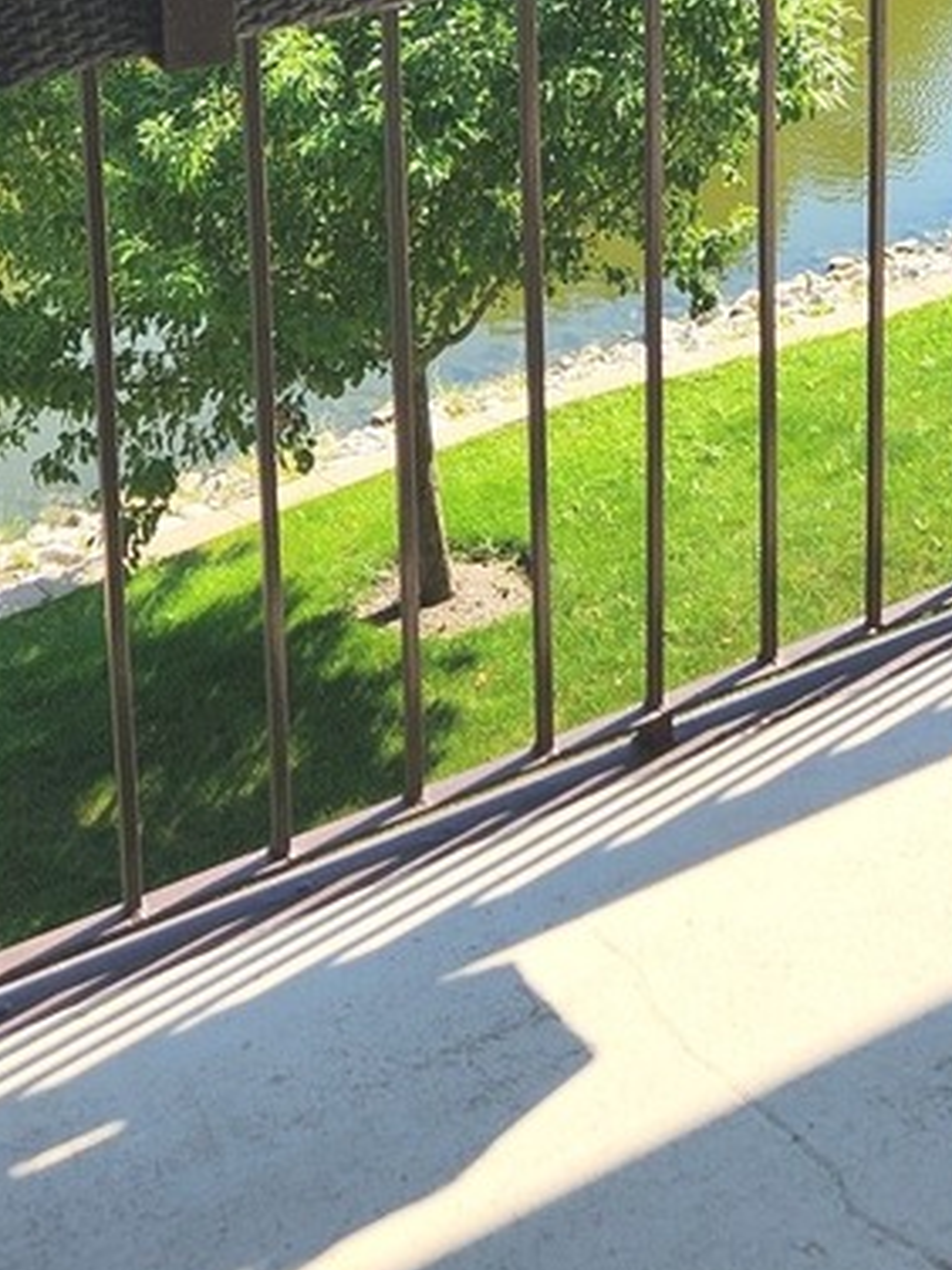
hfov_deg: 21.9
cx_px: 803
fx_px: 2420
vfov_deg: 26.3
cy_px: -233
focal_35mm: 66
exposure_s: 1/1332
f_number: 1.8
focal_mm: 5.4
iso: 20
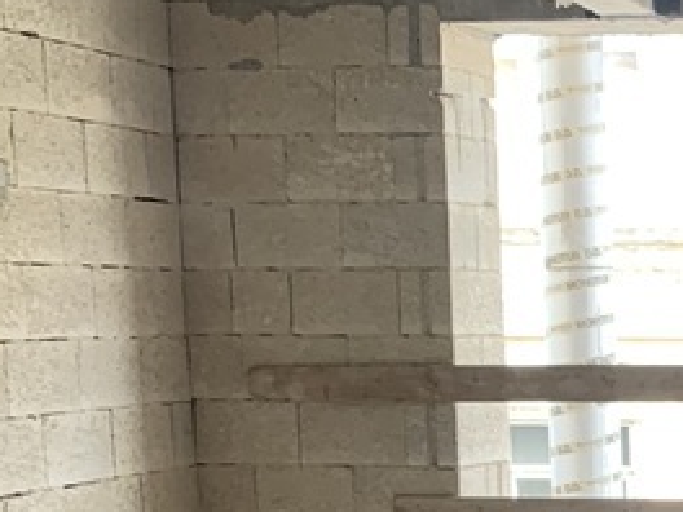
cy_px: 556
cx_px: 1224
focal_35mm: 101
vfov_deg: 14.3
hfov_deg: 16.4
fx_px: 1993
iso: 32
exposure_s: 1/122
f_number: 1.8
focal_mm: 4.25
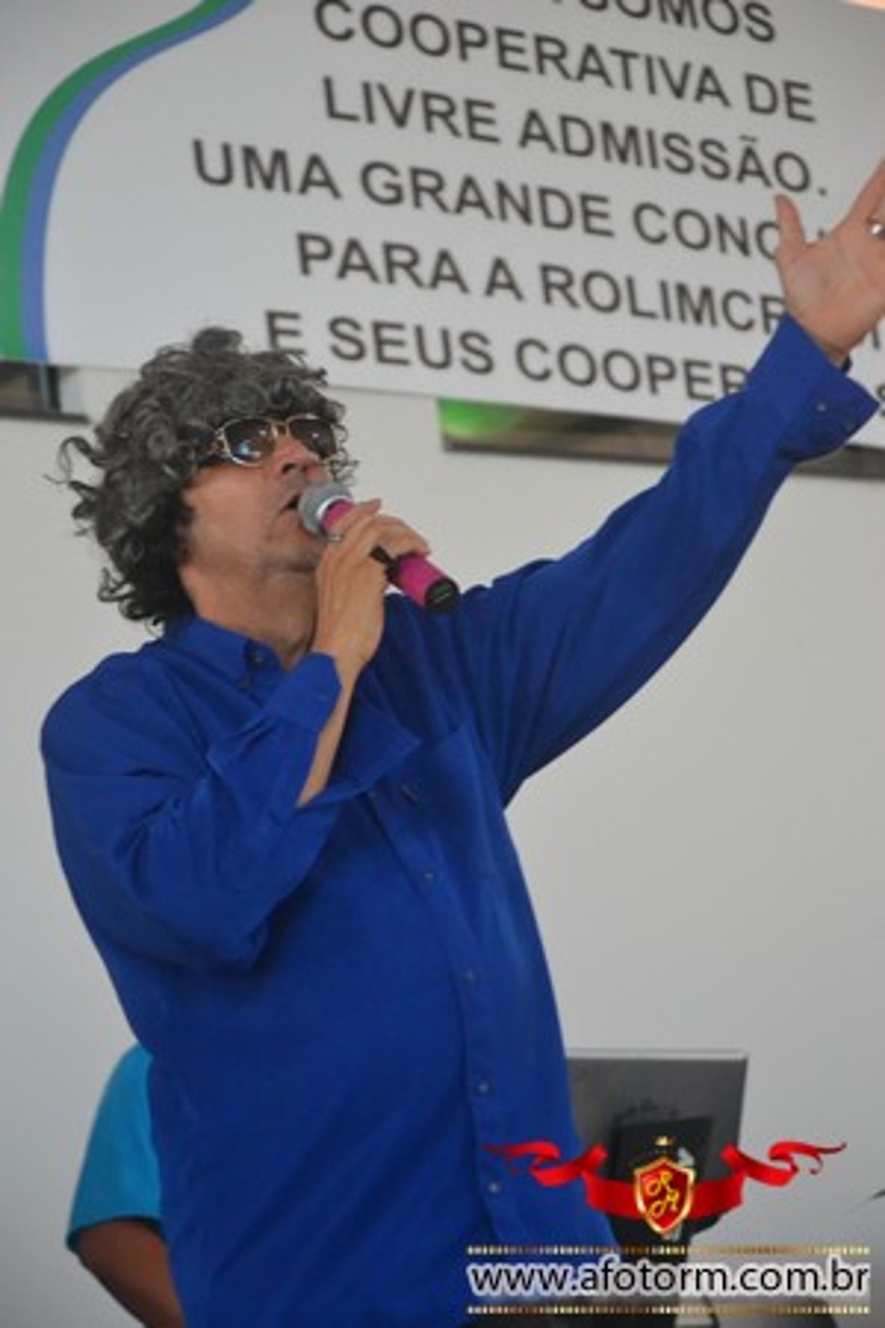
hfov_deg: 10.2
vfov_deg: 15.2
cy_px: 664
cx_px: 442
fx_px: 4978
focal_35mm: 135
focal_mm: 90
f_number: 5.6
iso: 3200
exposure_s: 1/80
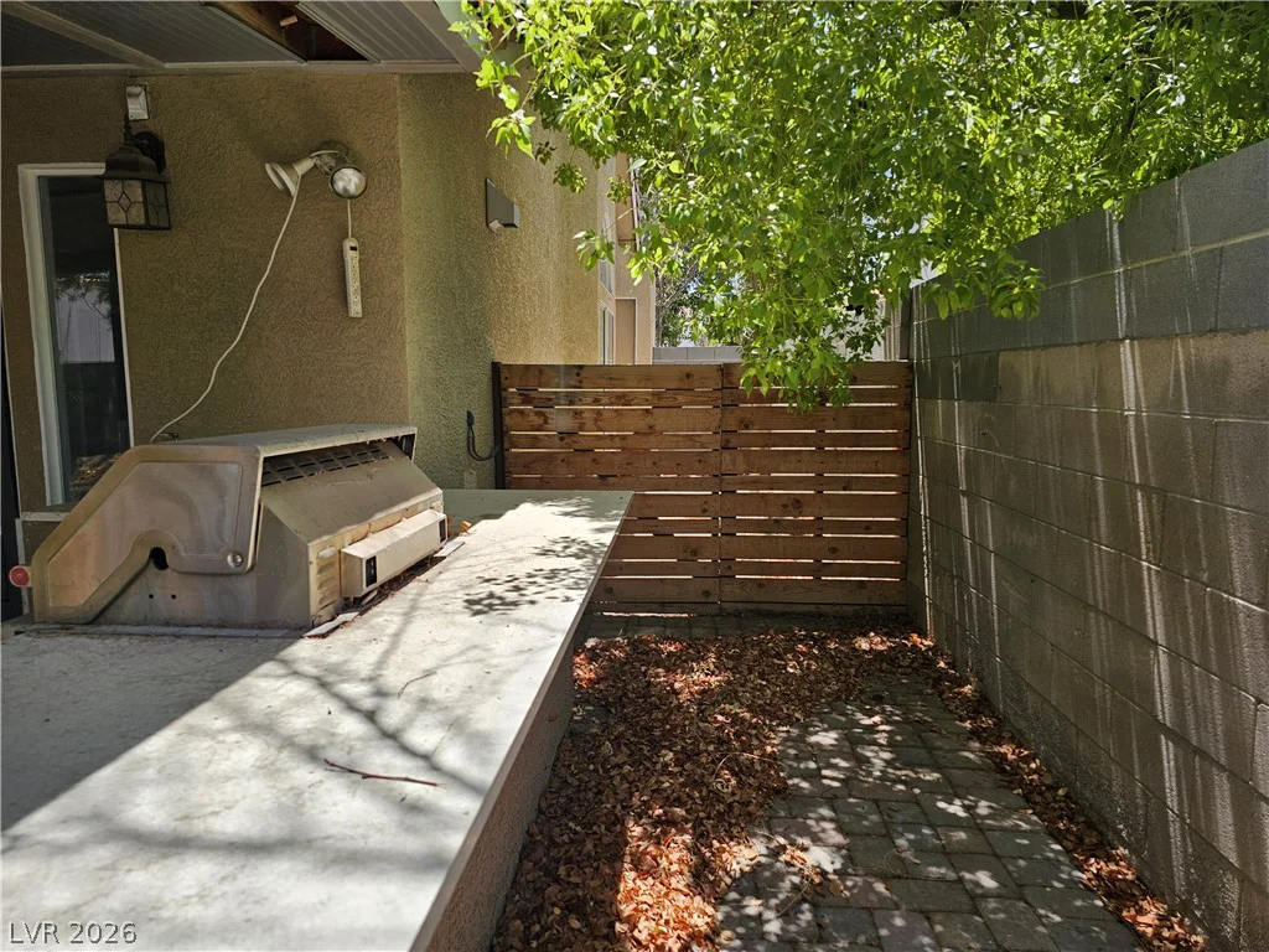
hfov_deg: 73.9
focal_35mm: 23
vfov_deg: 58.9
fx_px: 843
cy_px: 476
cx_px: 634
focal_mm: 6.3
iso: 10
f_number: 1.7
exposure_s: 1/389
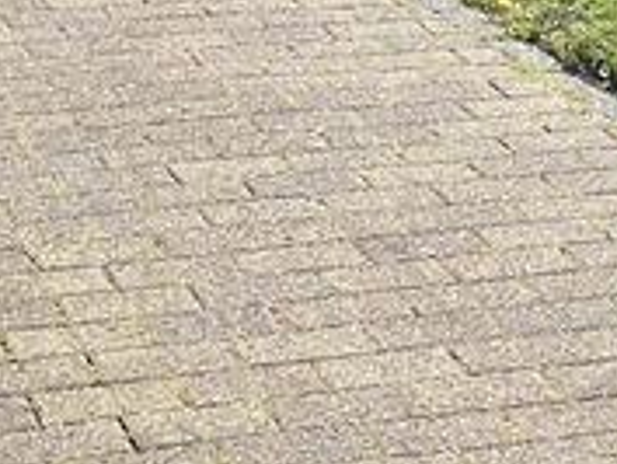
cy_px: -618
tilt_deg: -4.9
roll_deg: -1.6
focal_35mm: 150
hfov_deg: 13.2
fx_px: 2675
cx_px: 328
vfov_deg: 9.0
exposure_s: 1/3497
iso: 32
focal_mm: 4.25
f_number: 1.8
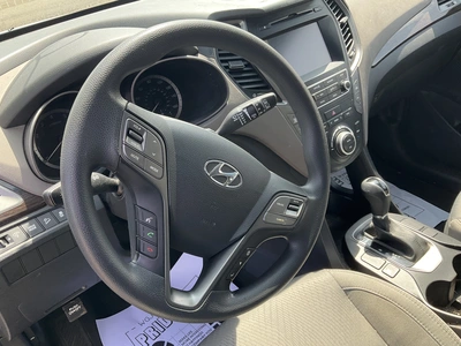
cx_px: 230
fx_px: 386
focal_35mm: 29
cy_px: 173
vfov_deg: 48.2
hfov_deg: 61.7
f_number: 1.8
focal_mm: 3
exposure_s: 1/164
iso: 32
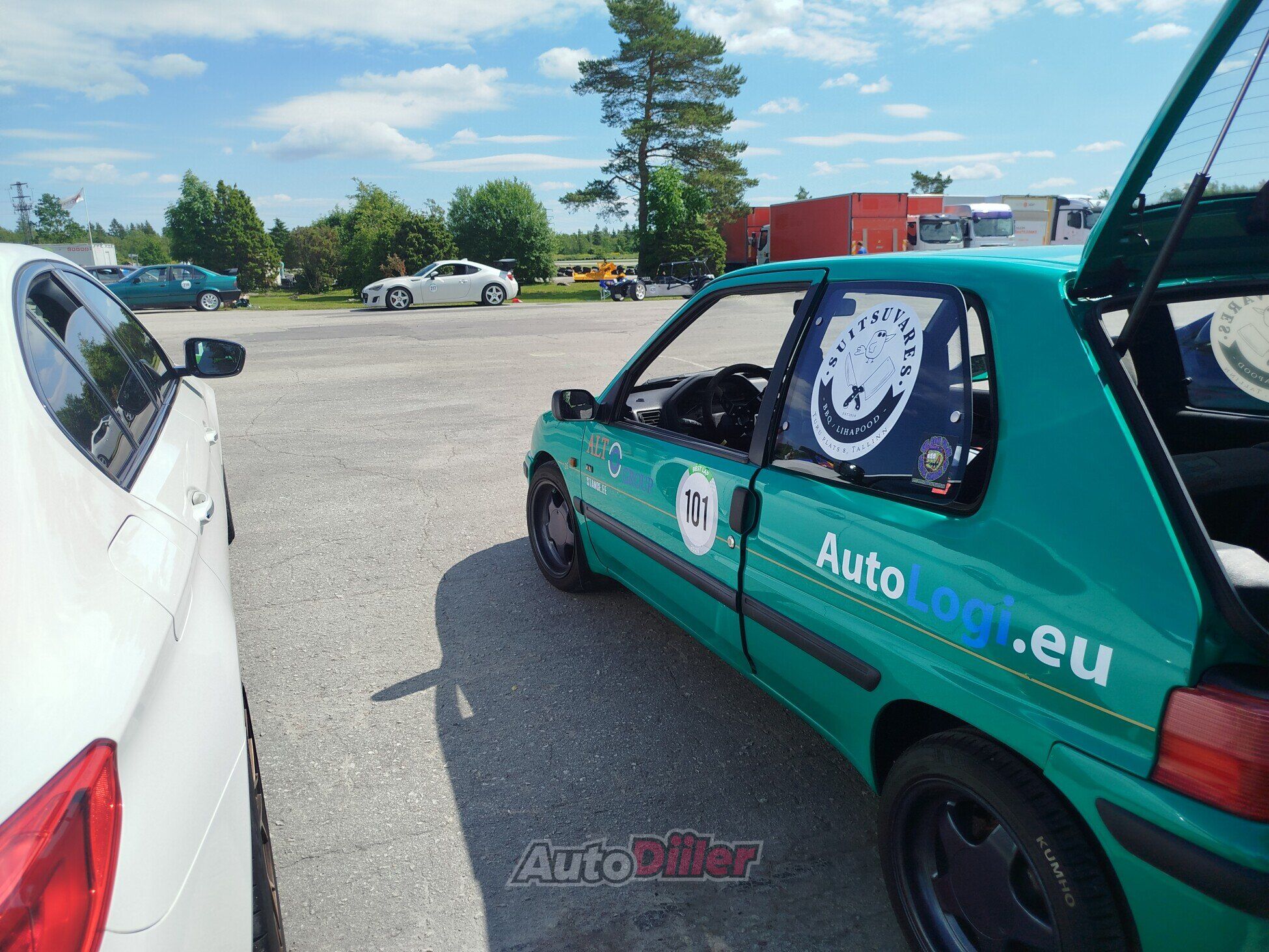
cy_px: 476
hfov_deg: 71.6
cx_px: 634
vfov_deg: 56.8
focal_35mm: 24
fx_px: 880
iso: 50
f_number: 1.7
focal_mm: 5.31
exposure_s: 1/1233
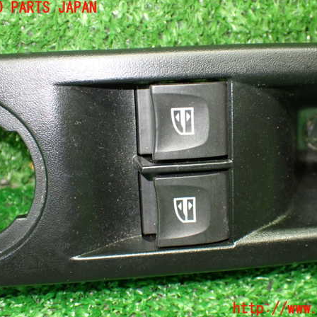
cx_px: 180
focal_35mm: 45
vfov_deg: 37.6
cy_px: 158
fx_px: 466
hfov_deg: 37.5
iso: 800
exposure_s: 1/50
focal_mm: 6.83
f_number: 2.7
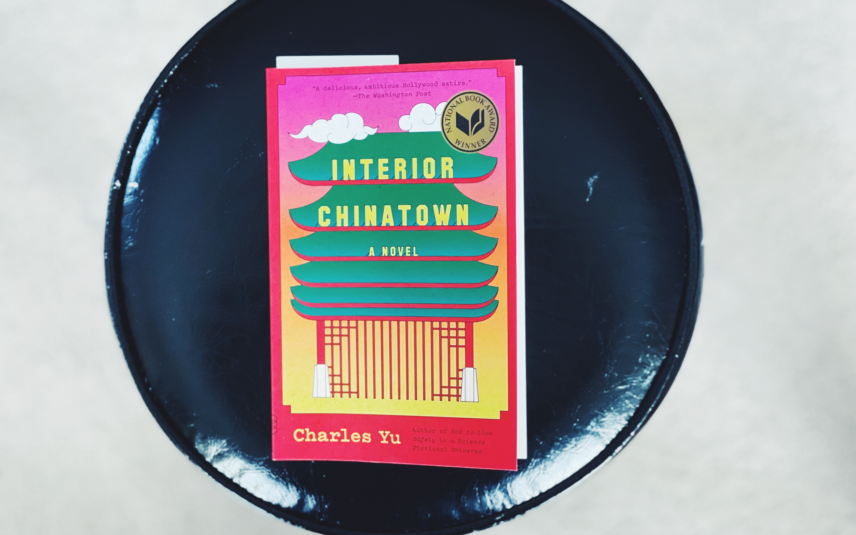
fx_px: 1586
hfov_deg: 30.2
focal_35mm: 68
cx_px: 429
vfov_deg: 19.1
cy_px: 247
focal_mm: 7.5
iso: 250
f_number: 2.2
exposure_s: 1/85
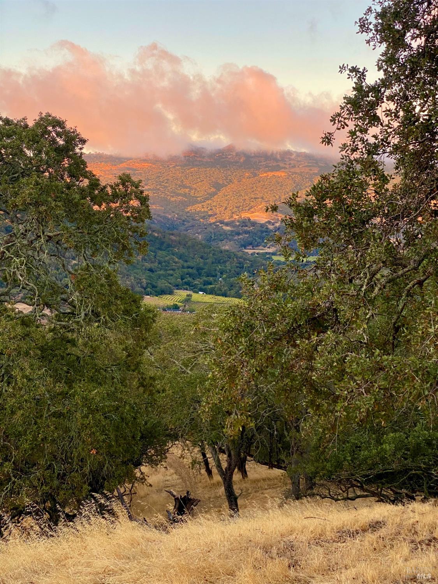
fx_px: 877
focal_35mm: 52
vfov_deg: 36.8
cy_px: 292
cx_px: 219
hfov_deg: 28.0
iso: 20
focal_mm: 6
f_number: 2
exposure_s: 1/122
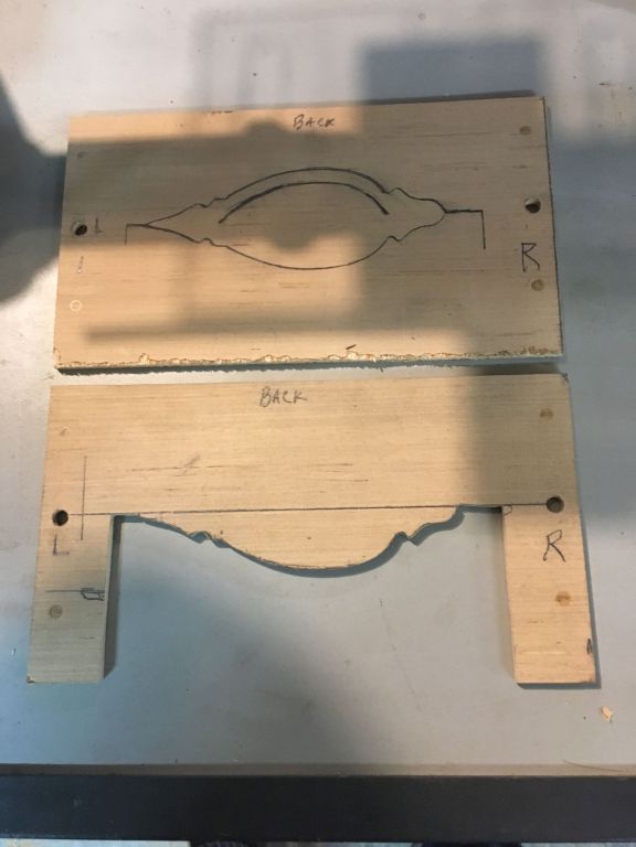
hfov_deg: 48.2
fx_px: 710
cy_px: 424
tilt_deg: -76.9
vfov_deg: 61.7
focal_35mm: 29
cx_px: 318
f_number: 2.2
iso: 200
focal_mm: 4.15
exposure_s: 1/24
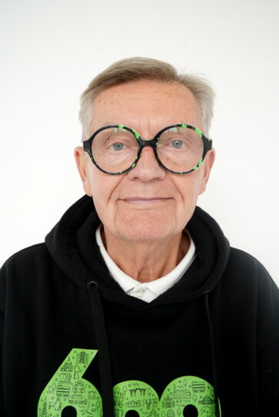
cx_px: 140
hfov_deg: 37.9
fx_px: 407
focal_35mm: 35
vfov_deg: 54.4
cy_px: 208
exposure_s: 1/250
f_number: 5.6
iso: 8000
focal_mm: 35
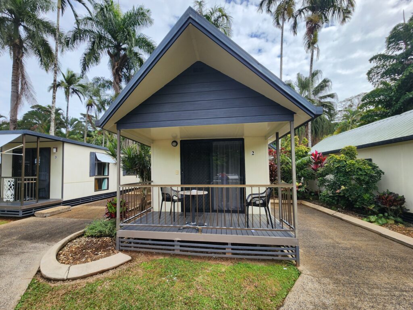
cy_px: 155
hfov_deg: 106.2
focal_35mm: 13
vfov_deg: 89.9
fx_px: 155
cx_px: 206
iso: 50
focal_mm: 2.2
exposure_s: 1/1429
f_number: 2.2
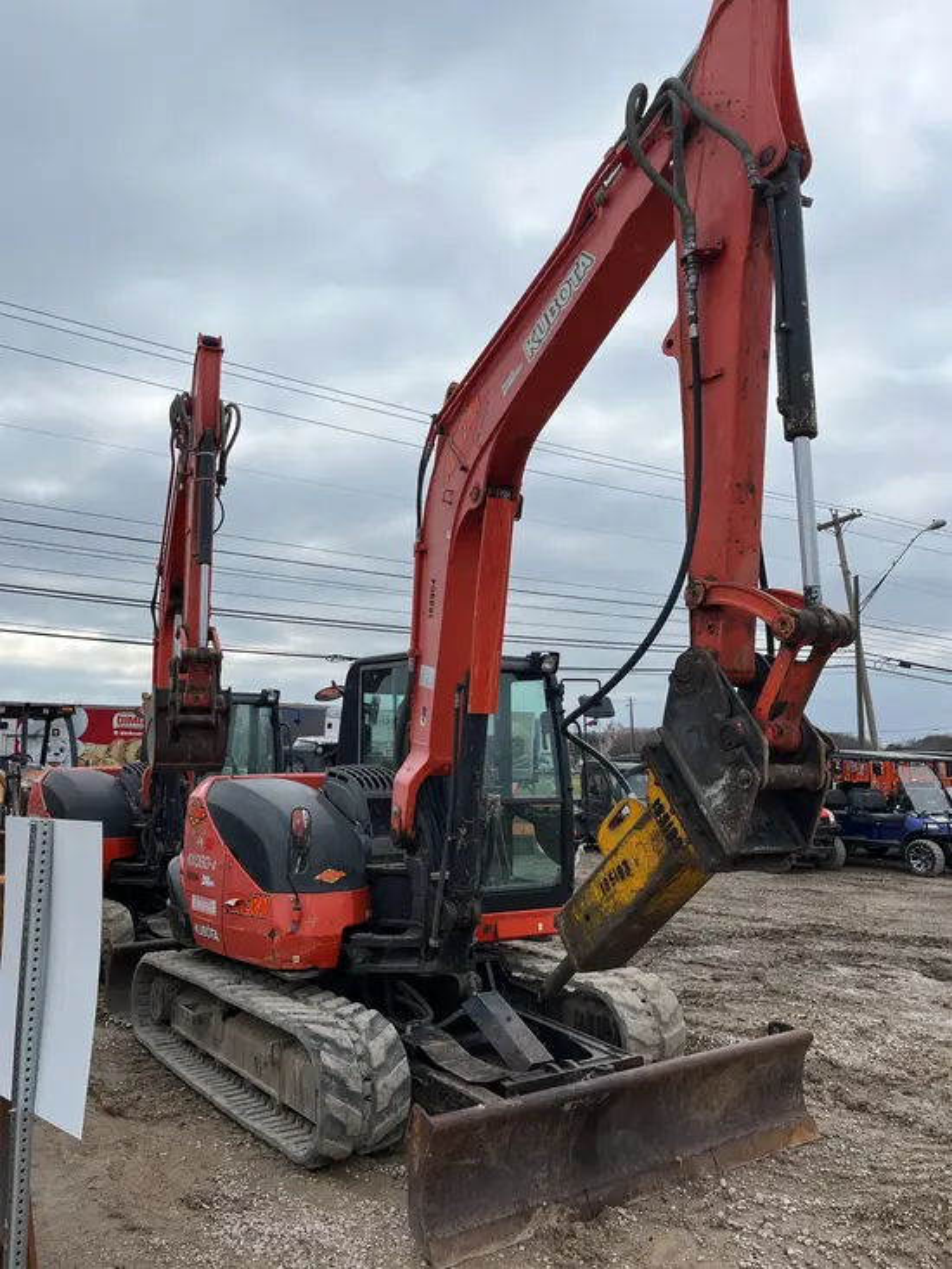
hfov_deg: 53.1
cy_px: 634
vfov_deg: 67.3
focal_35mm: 26
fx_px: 953
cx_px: 476
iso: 50
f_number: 1.6
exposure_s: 1/4651
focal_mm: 5.1
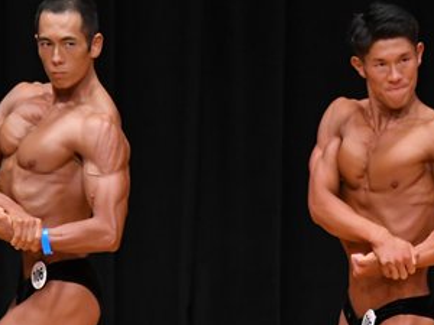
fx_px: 8864
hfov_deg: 2.8
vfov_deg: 2.1
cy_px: 289
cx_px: 276
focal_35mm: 707
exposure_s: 1/400
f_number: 5.6
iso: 3200
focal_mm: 190
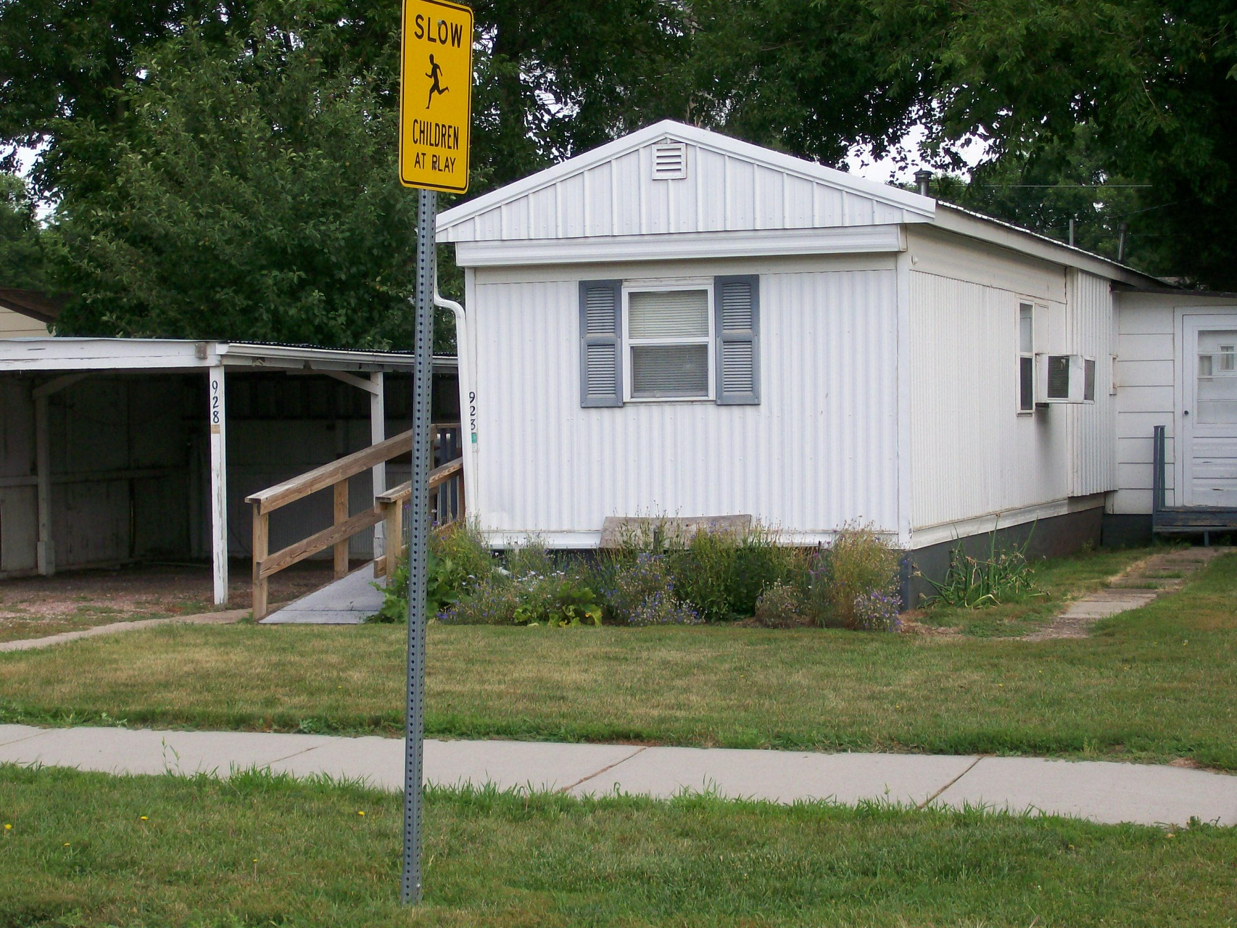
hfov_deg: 27.8
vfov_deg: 21.0
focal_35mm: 70
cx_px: 618
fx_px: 2501
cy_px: 464
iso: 80
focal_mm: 11.6
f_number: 3.8
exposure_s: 1/320
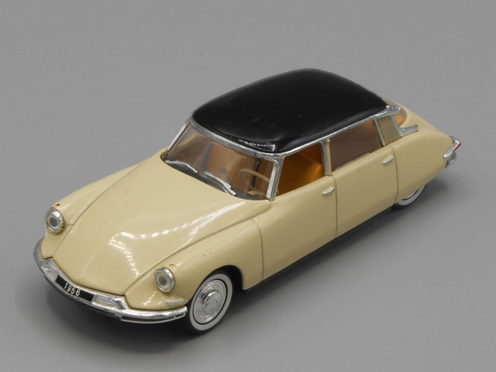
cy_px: 186
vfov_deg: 18.4
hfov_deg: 24.4
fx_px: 1146
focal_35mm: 80
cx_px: 248
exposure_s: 1/125
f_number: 4.7
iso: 80
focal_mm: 14.3
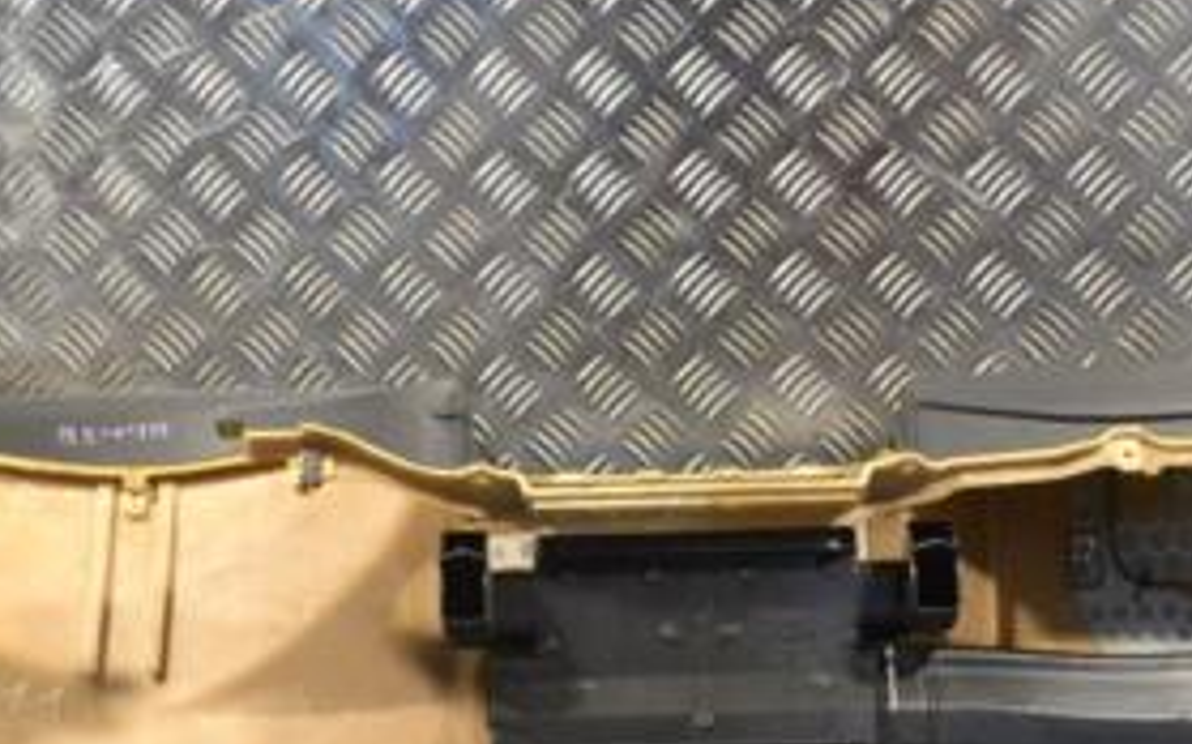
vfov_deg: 16.4
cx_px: 662
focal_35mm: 79
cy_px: 517
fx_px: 2565
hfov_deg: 26.1
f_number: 8
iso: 3200
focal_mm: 24
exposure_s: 1/250
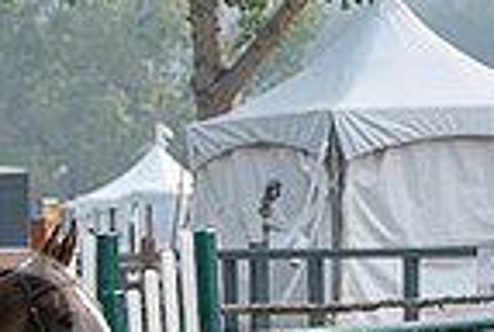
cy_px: 527
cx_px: -473
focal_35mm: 623
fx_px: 8567
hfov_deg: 3.3
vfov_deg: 2.2
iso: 500
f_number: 5.6
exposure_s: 1/1000
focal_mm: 154
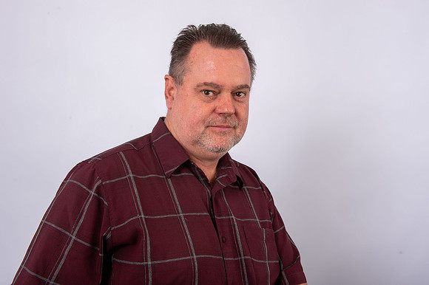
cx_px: 214
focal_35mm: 40
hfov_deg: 48.5
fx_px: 476
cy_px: 142
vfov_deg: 33.4
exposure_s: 1/250
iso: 125
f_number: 9
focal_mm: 40
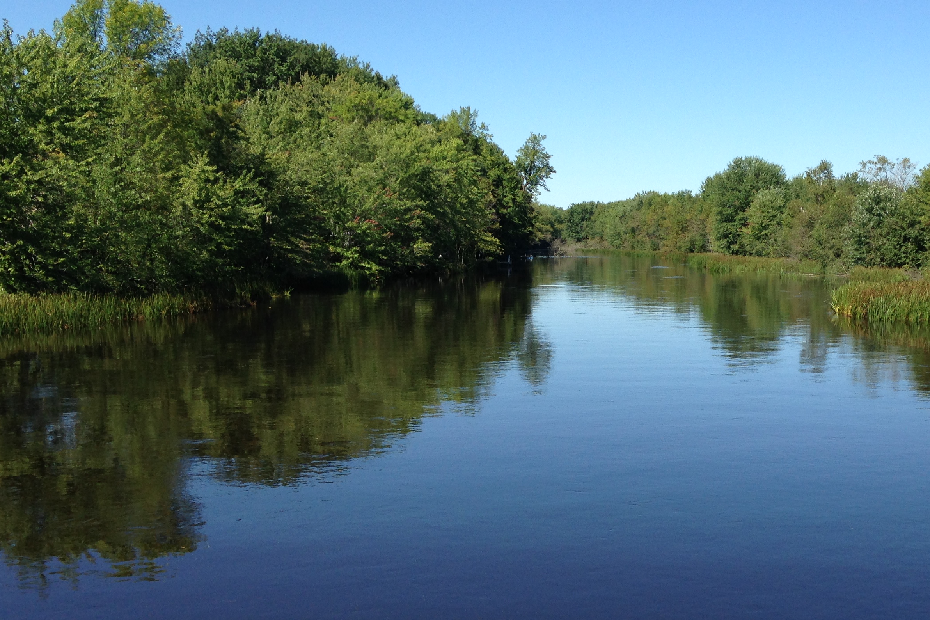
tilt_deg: -8.7
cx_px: 604
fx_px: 1214
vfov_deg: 28.5
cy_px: 395
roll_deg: -1.0
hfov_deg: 41.5
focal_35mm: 47
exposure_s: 1/1178
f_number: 2.4
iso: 50
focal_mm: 4.12
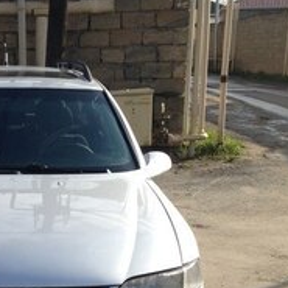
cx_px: 23
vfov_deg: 21.2
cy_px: 308
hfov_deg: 21.6
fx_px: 734
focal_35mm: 78
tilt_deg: -20.9
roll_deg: +1.7
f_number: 2.4
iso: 50
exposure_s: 1/1130
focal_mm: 4.12
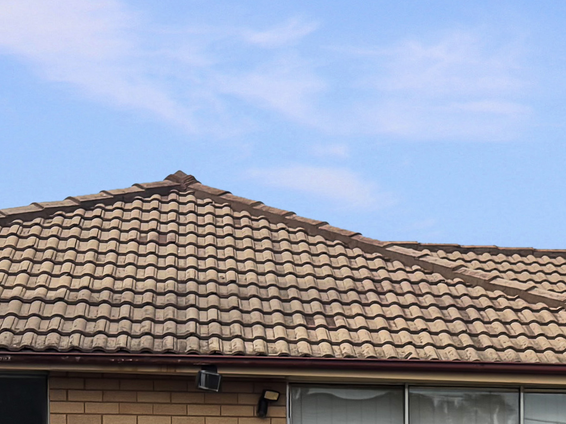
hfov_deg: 17.1
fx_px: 1717
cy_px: 511
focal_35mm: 105
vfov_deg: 13.7
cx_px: 830
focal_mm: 6.76
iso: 80
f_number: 1.78
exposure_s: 1/2703
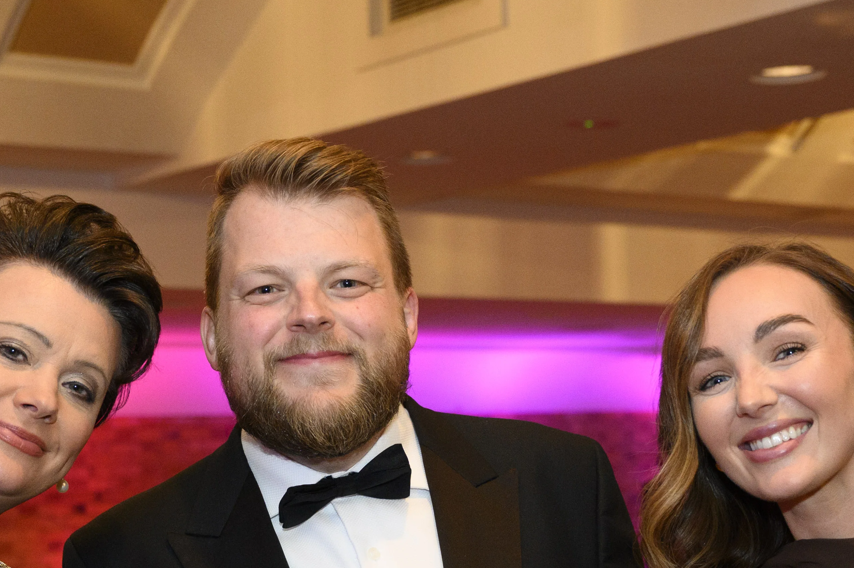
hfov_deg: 23.9
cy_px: 592
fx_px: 2015
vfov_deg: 15.7
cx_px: 394
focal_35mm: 85
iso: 3200
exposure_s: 1/60
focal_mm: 36
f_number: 4
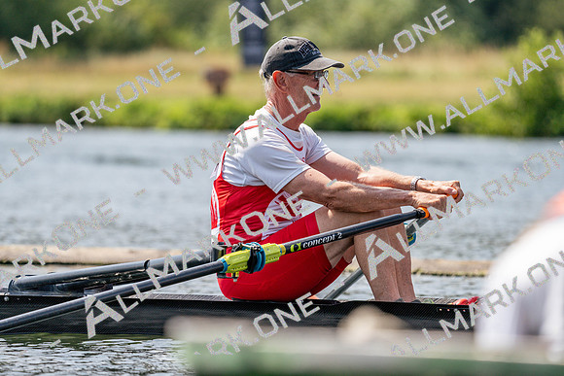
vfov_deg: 3.6
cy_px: 188
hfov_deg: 5.4
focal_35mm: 385
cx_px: 282
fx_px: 6033
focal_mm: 385
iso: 320
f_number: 6.3
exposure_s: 1/1600
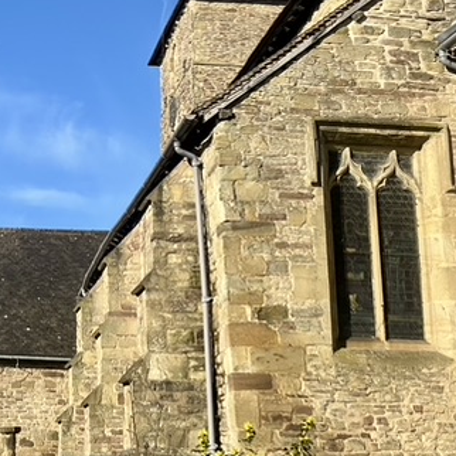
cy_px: 18
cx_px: 58
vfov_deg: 22.9
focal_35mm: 73
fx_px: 1088
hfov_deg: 23.1
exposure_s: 1/3831
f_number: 1.5
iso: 50
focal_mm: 5.7
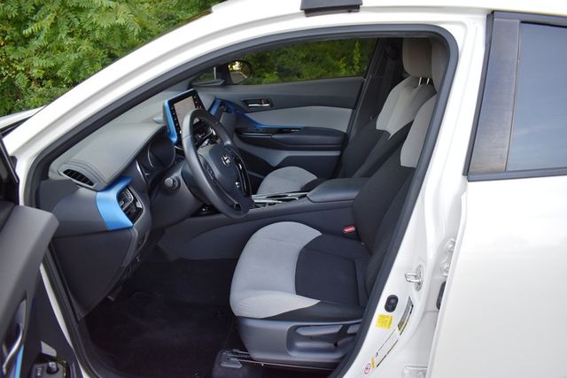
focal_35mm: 27
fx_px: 425
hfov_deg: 67.4
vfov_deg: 48.0
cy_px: 189
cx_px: 284
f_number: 3.5
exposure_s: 1/250
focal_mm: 18
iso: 560
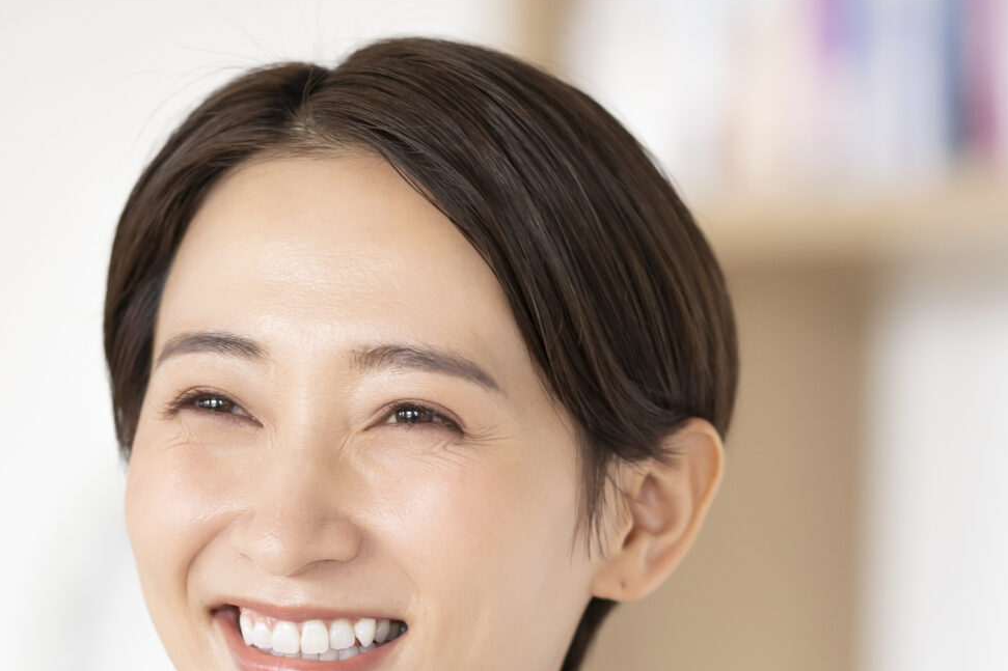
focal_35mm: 356
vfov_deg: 3.9
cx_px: -34
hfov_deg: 5.8
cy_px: 794
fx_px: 9966
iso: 500
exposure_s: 1/125
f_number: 2.2
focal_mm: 135
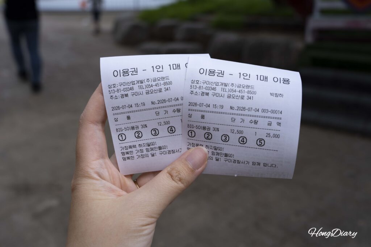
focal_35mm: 37
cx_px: 186
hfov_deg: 51.9
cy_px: 124
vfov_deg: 36.0
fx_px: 381
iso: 100
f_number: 6.3
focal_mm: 37
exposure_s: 1/250
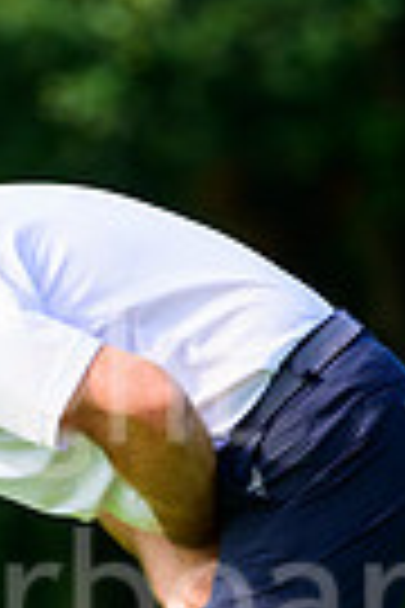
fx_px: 22560
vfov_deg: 1.5
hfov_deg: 1.0
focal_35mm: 1337
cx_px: 22
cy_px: 631
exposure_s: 1/1600
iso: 800
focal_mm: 400
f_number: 5.6
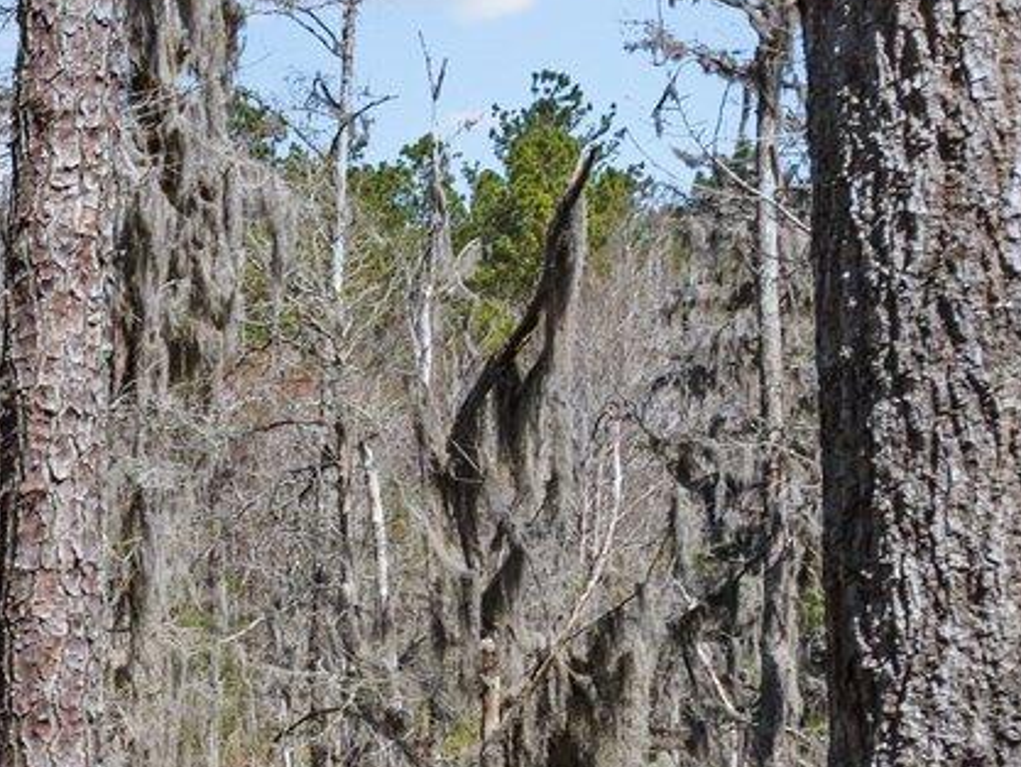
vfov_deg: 11.6
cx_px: -1124
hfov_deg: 13.7
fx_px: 3481
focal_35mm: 118
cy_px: 1394
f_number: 8
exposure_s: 1/400
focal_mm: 25
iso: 250
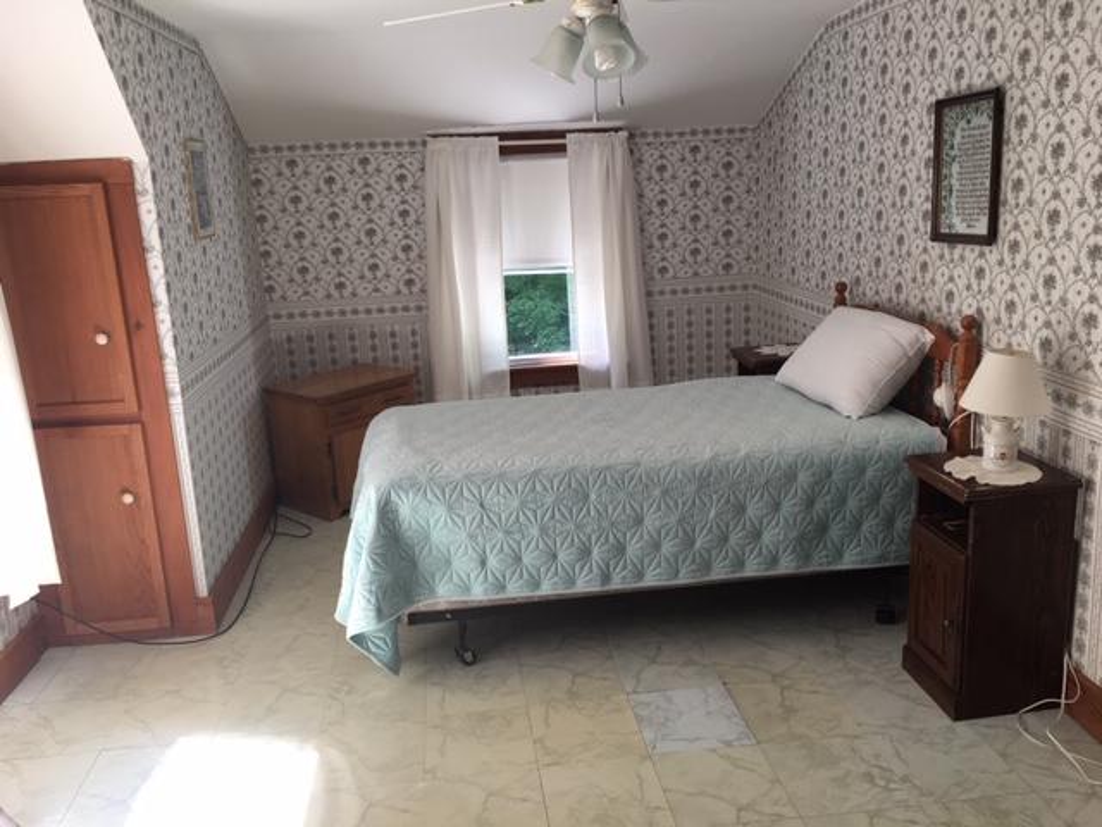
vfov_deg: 48.2
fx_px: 923
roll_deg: +2.9
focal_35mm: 29
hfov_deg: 61.7
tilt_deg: -13.7
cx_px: 551
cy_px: 414
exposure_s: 1/30
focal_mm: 4.15
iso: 25
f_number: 2.2
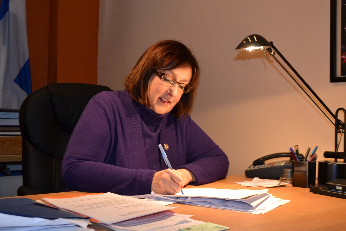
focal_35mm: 48
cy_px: 116
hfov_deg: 41.1
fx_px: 461
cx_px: 173
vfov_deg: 28.1
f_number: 4.8
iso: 1250
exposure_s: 1/60
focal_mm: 32
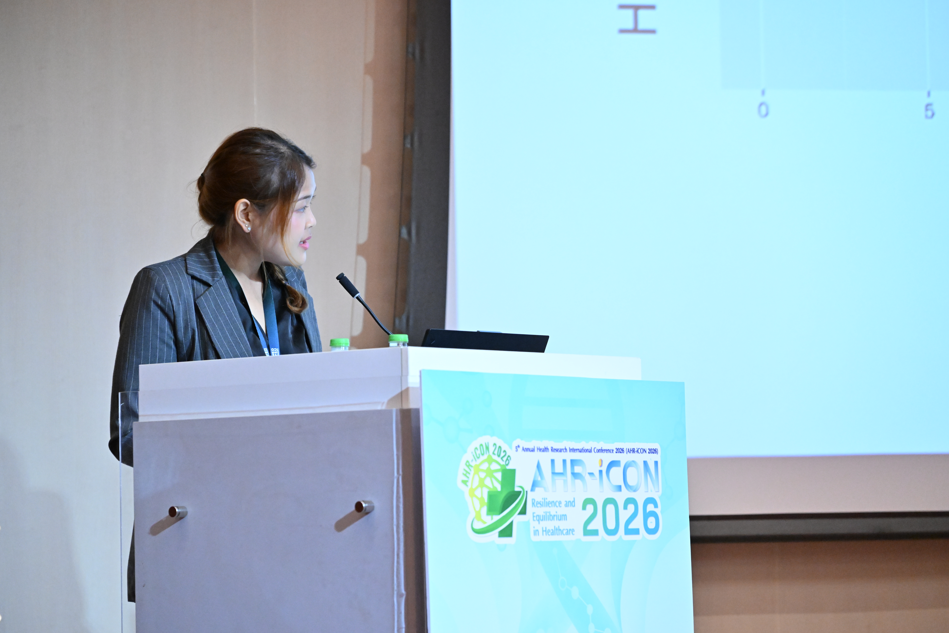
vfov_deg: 13.2
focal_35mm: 104
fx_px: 2741
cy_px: 316
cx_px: 474
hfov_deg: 19.6
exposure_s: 1/200
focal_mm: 104
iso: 6400
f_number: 4
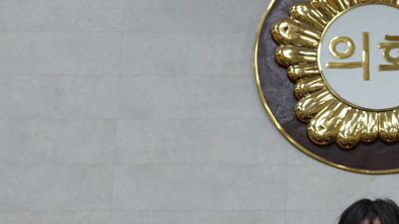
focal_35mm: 98
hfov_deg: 21.2
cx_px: 373
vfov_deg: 12.2
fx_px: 1037
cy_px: 207
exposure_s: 1/40
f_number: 3.2
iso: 125
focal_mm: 13.7
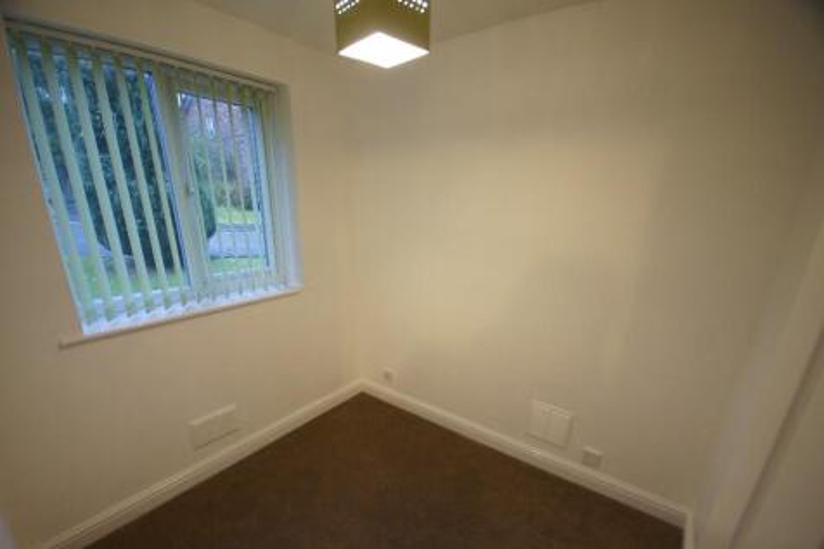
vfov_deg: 77.3
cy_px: 274
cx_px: 412
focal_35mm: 15
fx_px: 343
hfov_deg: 100.4
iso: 800
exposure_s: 1/30
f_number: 4
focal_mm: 10
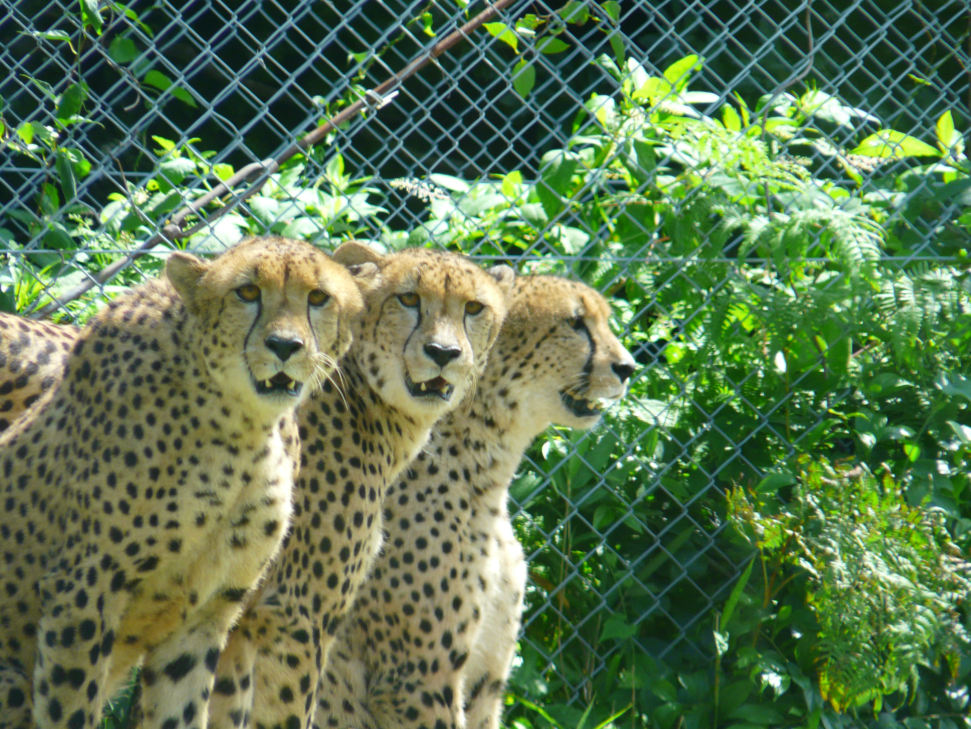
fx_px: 14138
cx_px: 486
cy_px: 364
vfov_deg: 3.0
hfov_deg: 3.9
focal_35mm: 504
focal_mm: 82.8
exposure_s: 1/160
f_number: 4.2
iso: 100
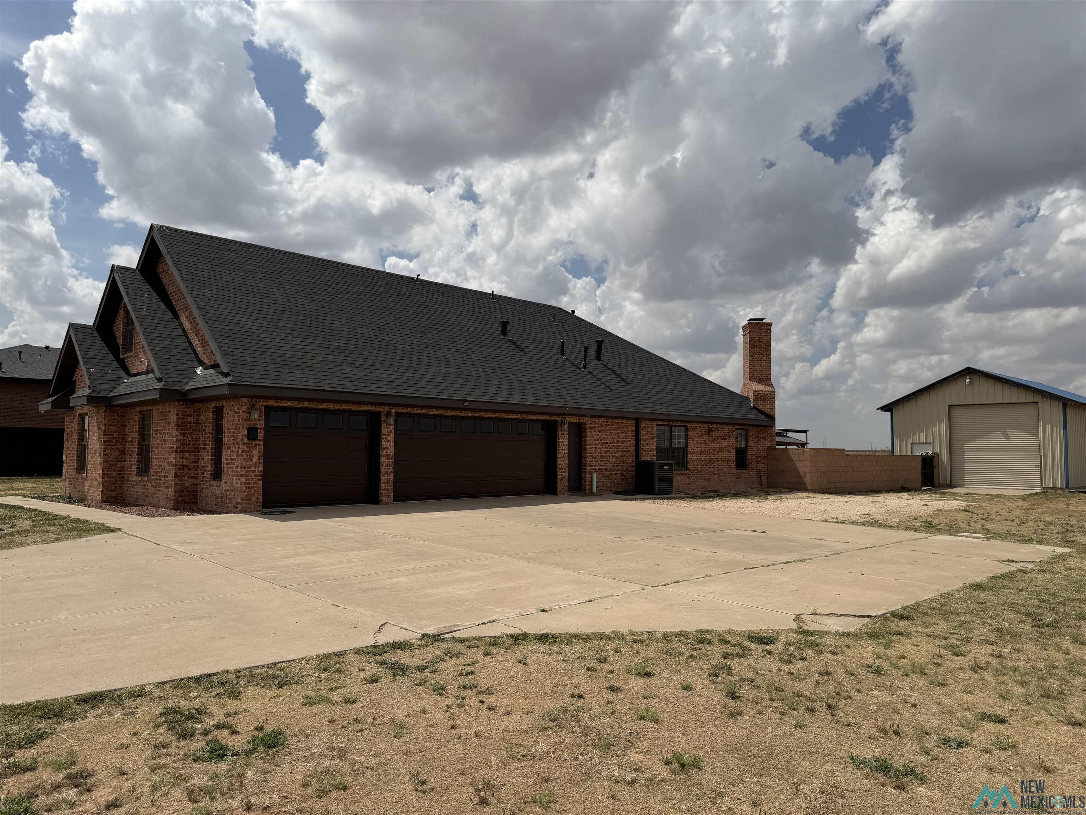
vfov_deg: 56.8
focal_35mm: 24
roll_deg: +0.1
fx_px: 753
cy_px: 408
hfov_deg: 71.6
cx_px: 543
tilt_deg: +2.5
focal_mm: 6.76
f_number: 1.78
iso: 80
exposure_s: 1/14286
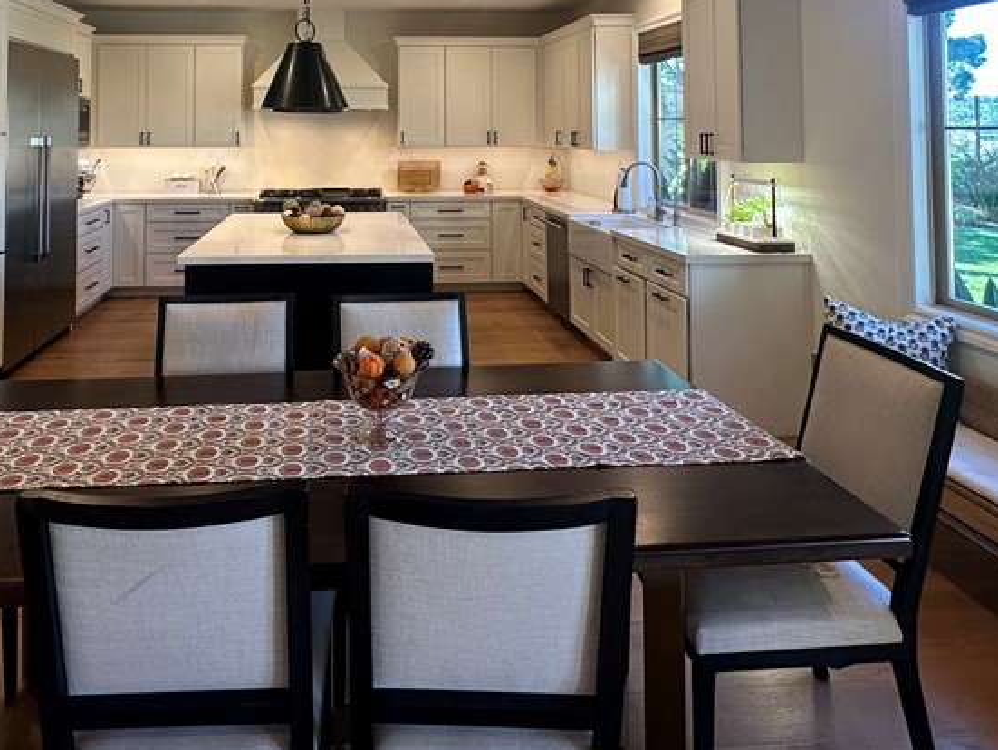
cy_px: 98
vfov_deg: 48.4
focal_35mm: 26
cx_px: 371
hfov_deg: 66.2
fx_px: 750
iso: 160
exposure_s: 1/120
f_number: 2.2
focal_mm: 2.22
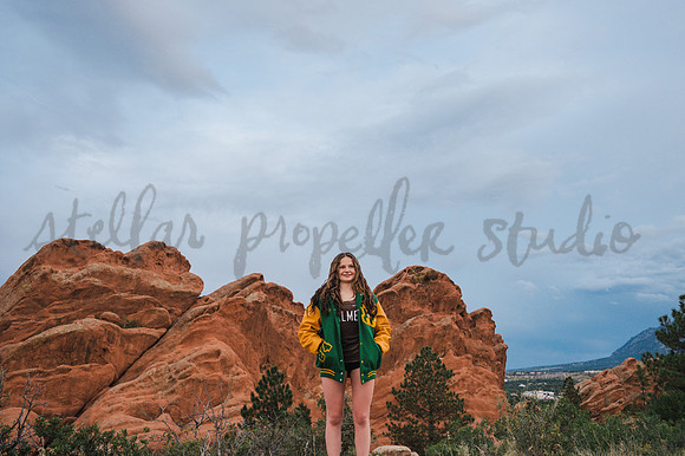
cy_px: 228
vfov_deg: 42.9
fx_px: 580
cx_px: 342
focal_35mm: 30
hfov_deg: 61.1
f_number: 4.5
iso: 800
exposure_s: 1/200
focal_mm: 30.5
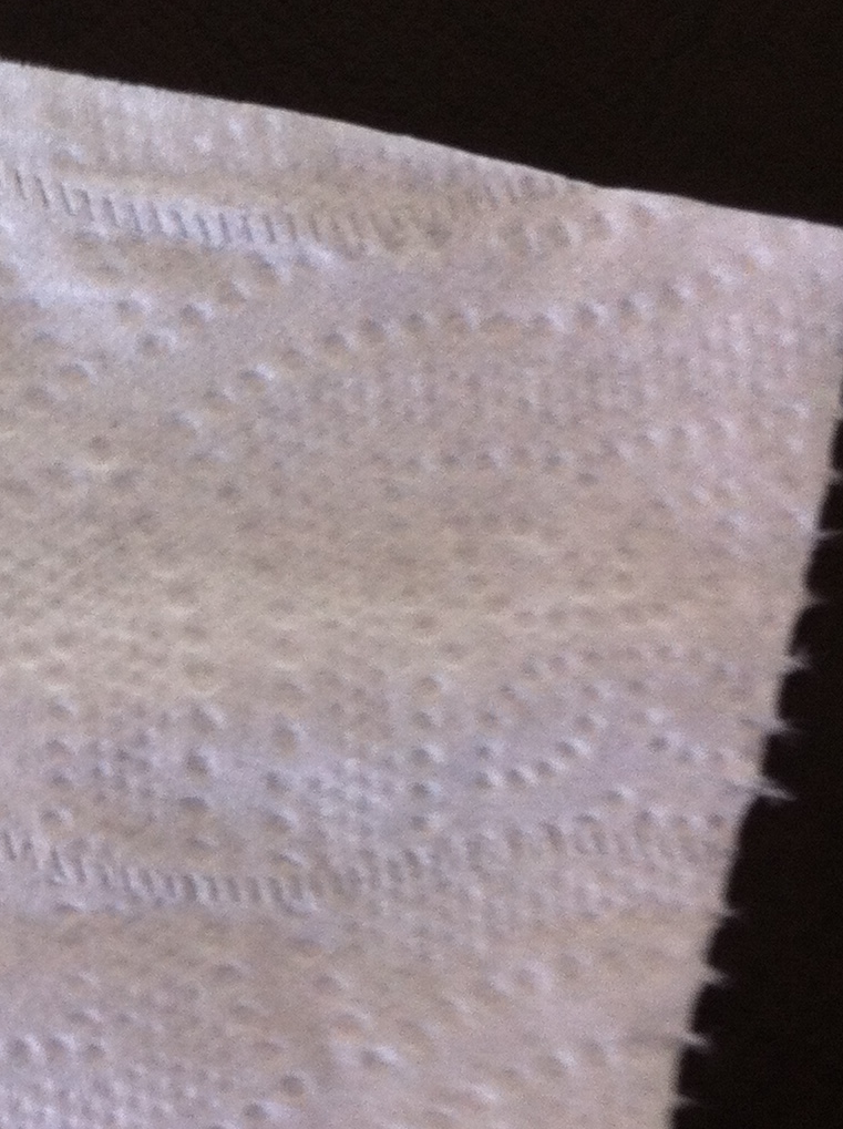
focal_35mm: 89
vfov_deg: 22.0
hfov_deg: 16.0
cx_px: -124
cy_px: 723
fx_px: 2898
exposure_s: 1/15
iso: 100
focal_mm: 3.85
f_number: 2.8
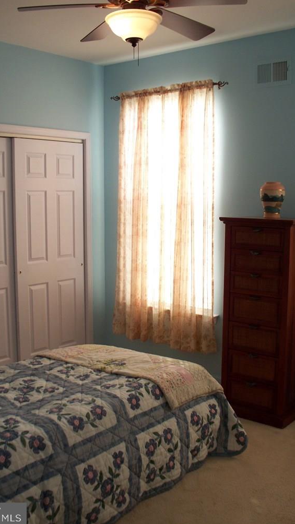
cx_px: 140
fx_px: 556
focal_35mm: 40
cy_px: 264
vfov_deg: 50.5
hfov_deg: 29.7
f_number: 2.8
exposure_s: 1/60
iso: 80
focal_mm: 7.54
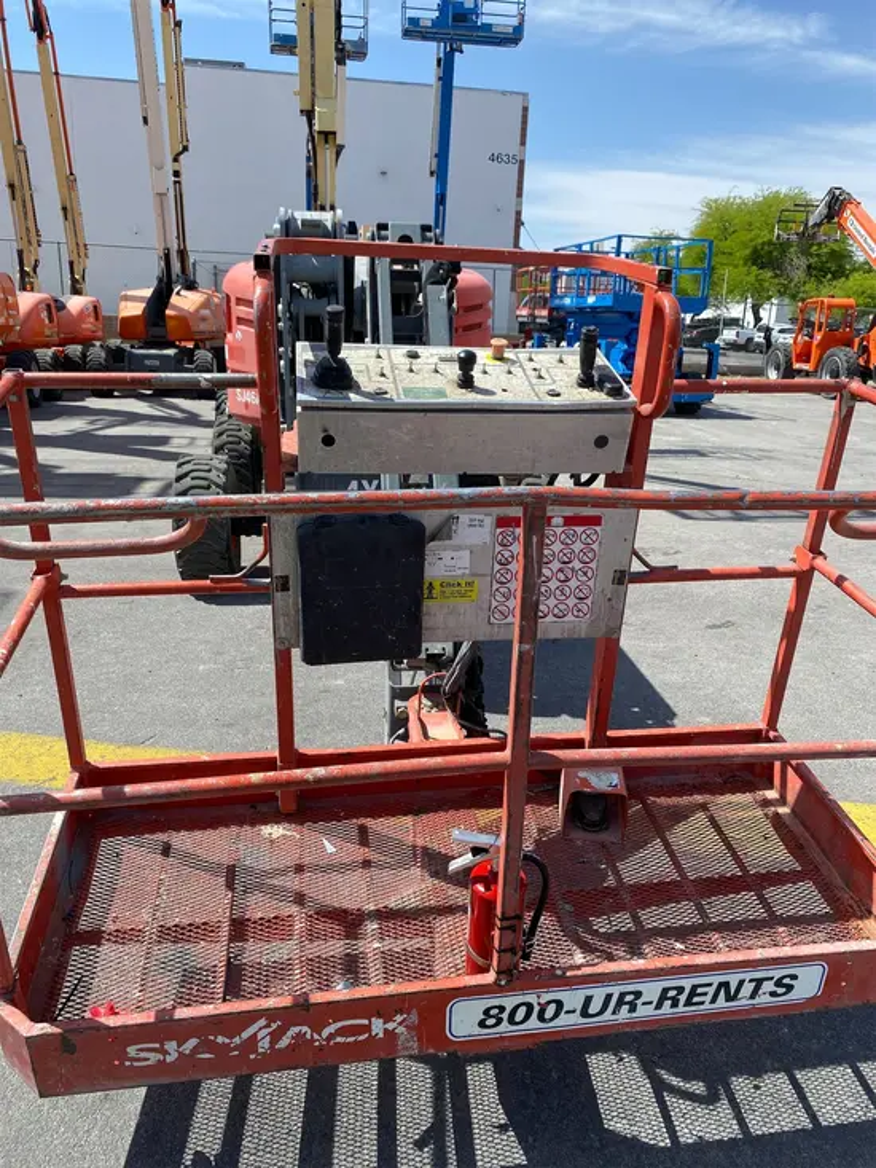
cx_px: 438
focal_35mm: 26
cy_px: 584
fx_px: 877
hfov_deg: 53.1
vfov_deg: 67.3
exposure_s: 1/2105
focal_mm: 4.25
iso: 32
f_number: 1.8
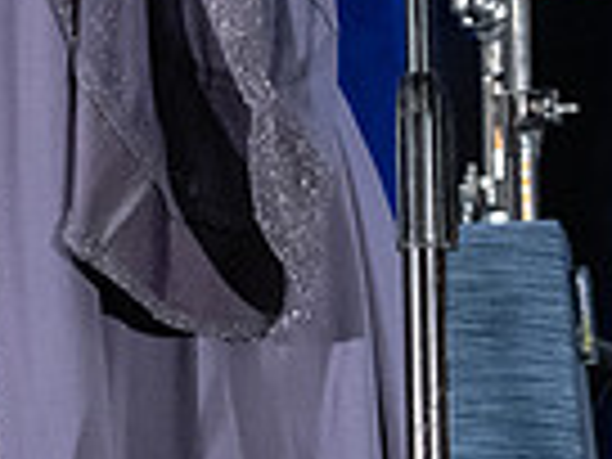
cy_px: -241
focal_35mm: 491
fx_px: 8681
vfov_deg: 3.0
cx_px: -666
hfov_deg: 4.0
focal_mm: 120
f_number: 6.3
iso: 6400
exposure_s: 1/160
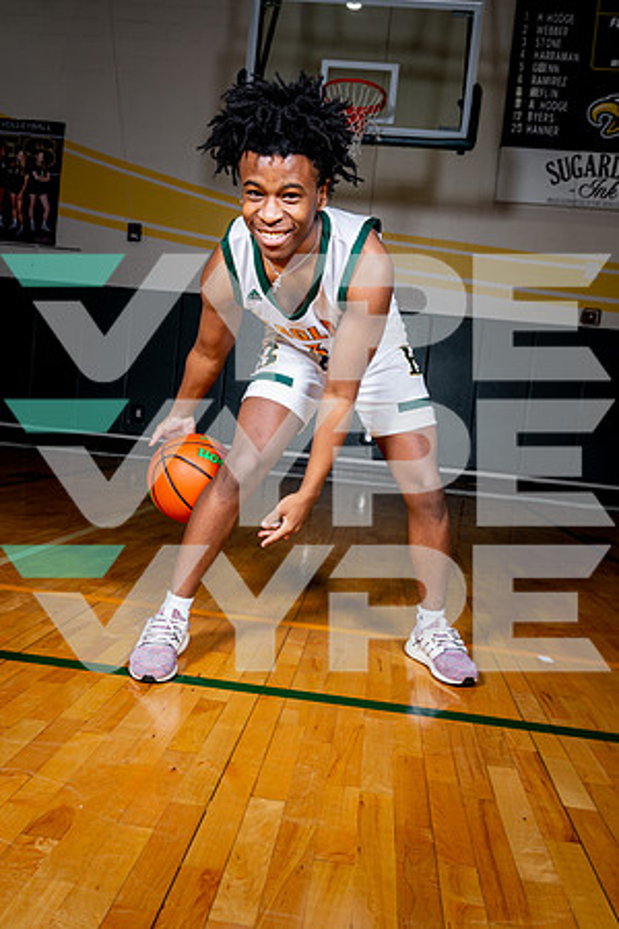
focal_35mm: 30
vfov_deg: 61.9
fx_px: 774
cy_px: 464
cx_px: 310
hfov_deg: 43.6
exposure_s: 1/250
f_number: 8
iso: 250
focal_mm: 30
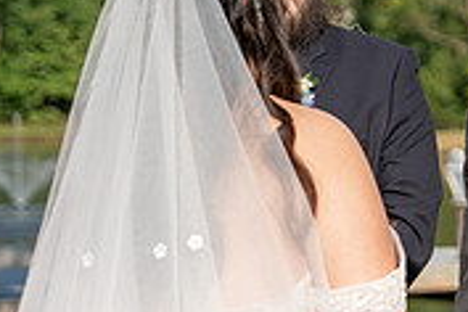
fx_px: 3523
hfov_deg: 7.5
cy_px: 145
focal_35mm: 271
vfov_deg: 5.1
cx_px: 536
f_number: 4
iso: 100
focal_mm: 76
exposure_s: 1/1250
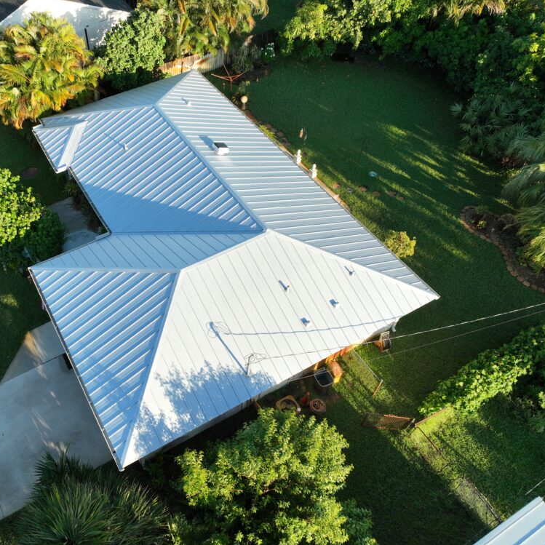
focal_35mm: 29
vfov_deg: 55.6
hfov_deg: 54.3
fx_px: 517
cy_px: 267
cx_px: 175
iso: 200
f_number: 2.8
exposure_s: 1/120
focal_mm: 12.29
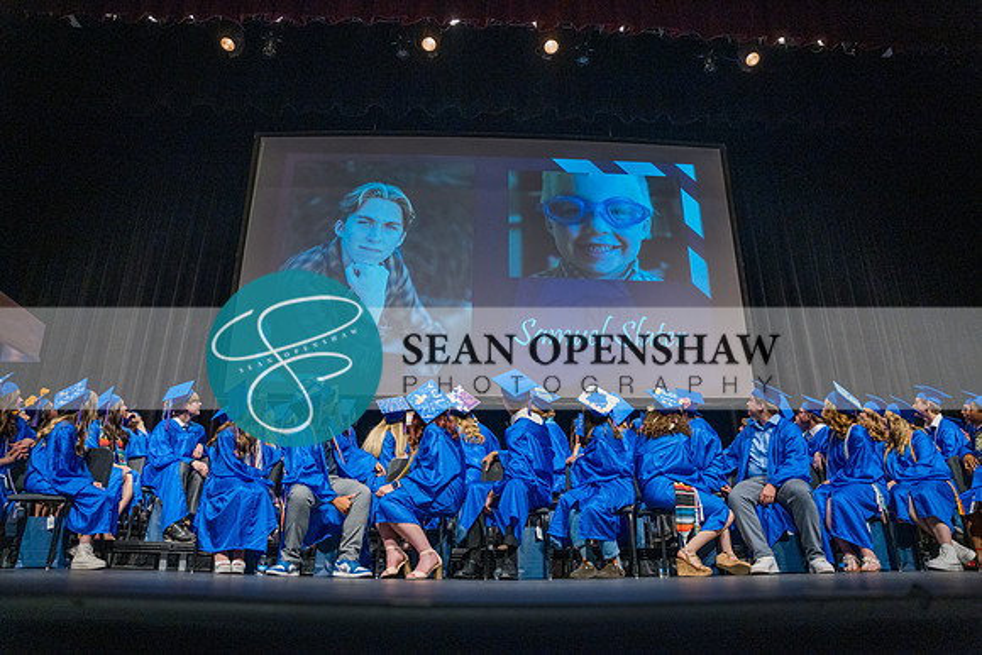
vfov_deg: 53.2
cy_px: 328
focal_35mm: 24
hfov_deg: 73.7
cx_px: 491
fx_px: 655
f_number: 2.8
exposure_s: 1/160
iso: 2500
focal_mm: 24
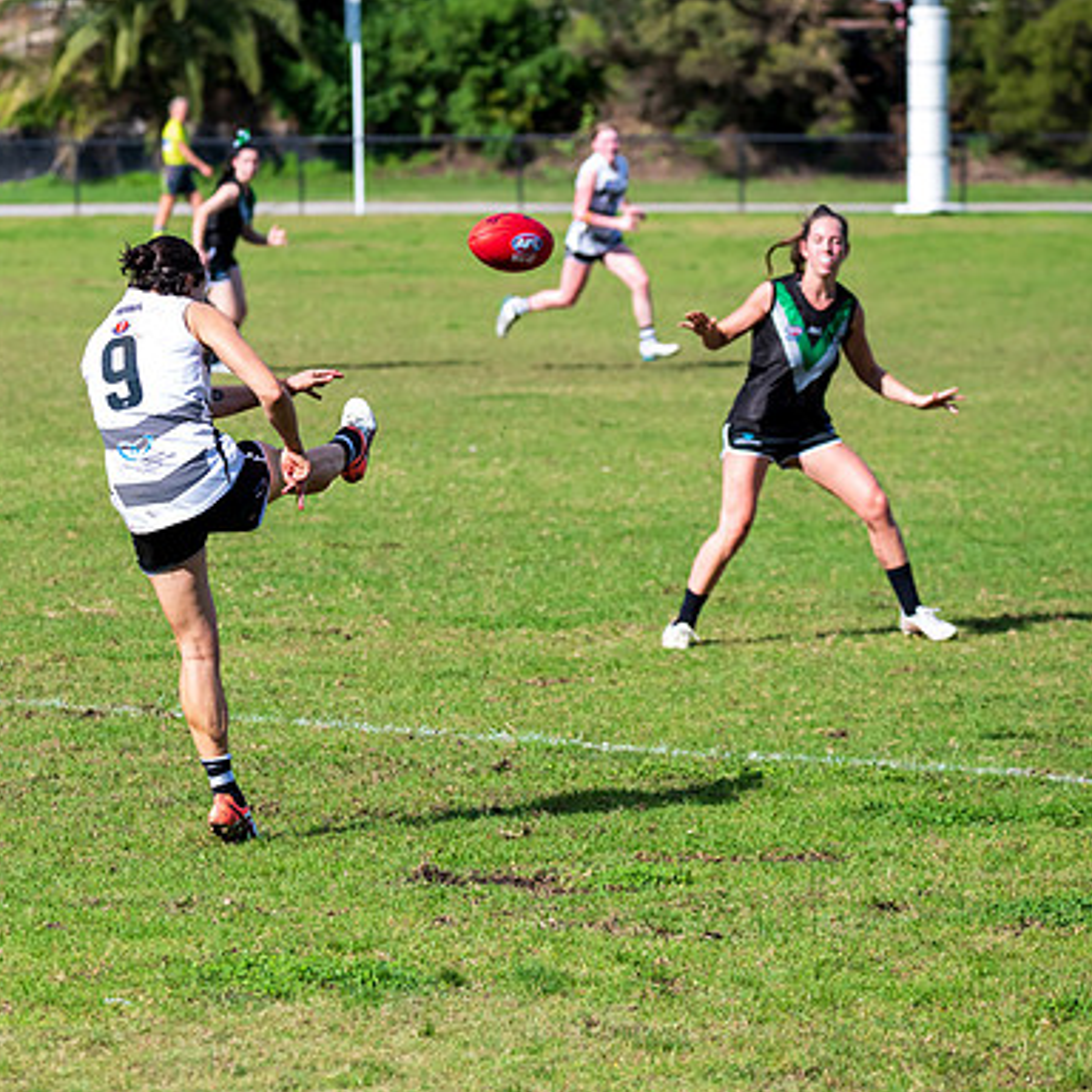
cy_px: 547
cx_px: 304
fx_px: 9030
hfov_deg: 6.9
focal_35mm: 253
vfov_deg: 6.9
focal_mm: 190
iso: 800
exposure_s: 1/2000
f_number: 7.1
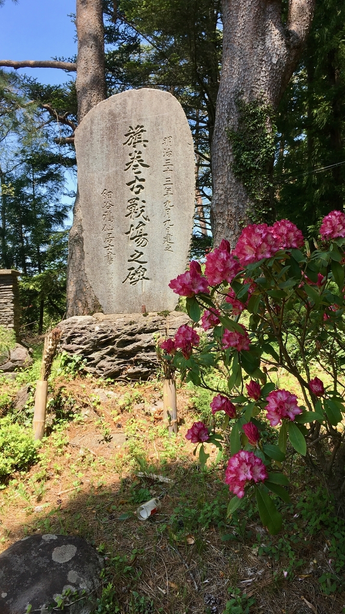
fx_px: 521
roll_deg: +2.8
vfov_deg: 61.0
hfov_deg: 36.6
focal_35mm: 32
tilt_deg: -1.0
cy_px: 305
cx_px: 192
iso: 25
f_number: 2.2
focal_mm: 4.15
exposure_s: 1/499
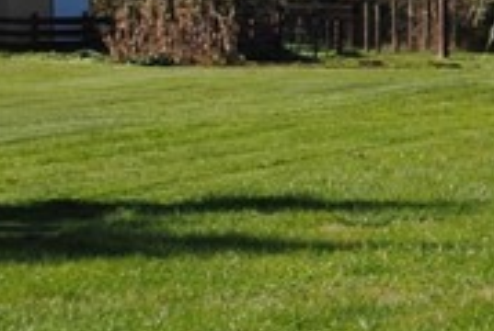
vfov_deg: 5.8
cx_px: 1441
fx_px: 3244
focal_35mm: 236
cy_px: 36
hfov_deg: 7.7
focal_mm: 26
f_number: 8
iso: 100
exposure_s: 1/250
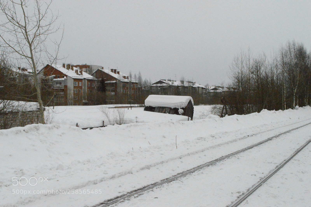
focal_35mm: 42
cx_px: 156
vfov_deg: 31.8
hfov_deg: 46.4
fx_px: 363
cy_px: 104
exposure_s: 1/4000
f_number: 22
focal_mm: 28
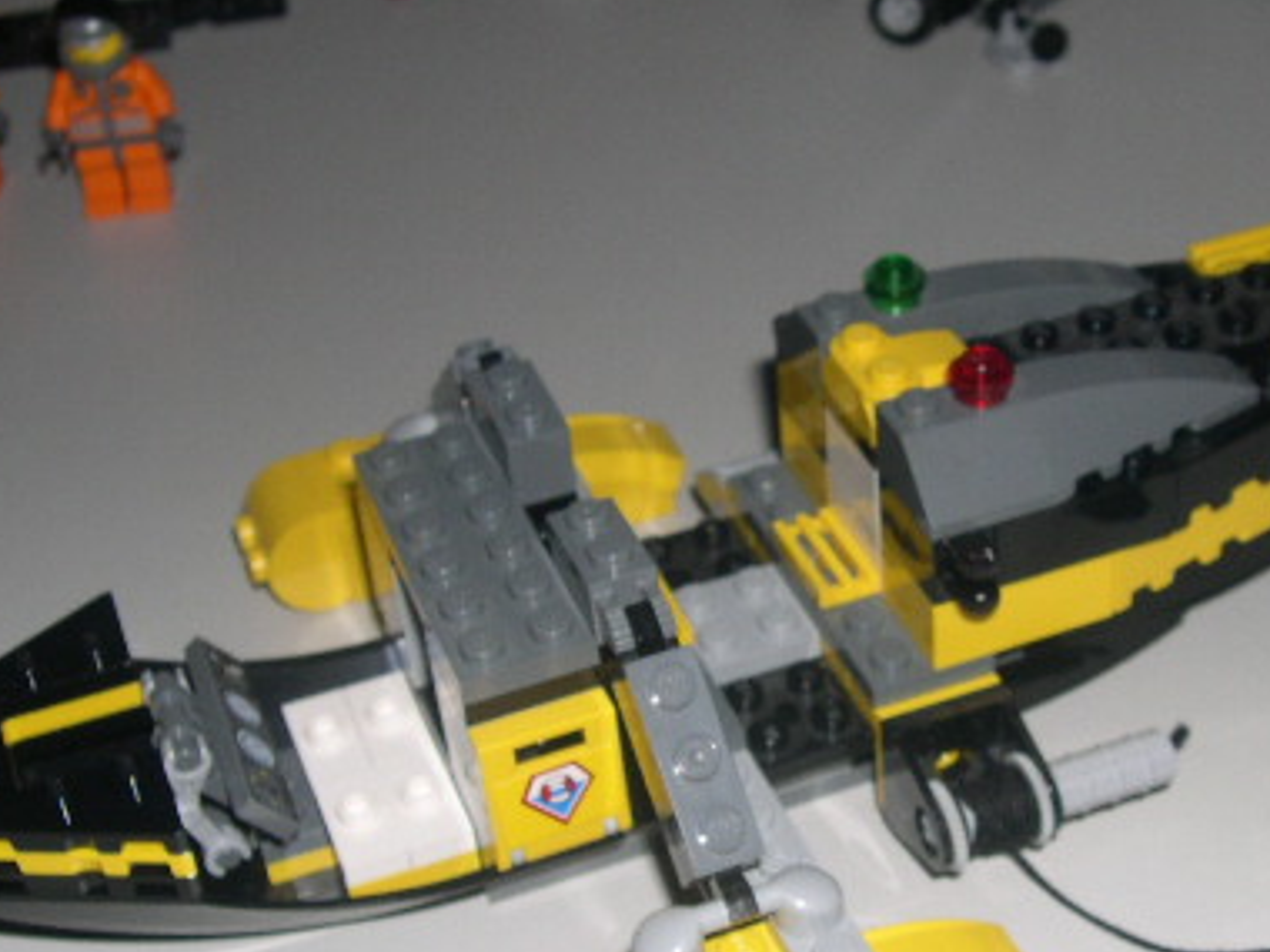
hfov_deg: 30.0
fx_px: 2348
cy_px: 534
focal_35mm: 64
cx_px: 859
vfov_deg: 22.9
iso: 100
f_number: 7.6
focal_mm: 8
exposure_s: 1/60
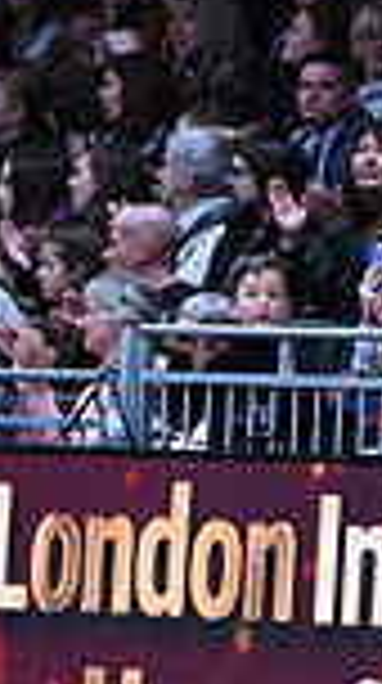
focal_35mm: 800
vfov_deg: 2.7
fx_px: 14470
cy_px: 477
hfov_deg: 1.5
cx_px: 1070
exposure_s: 1/500
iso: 5000
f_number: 5.6
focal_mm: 200
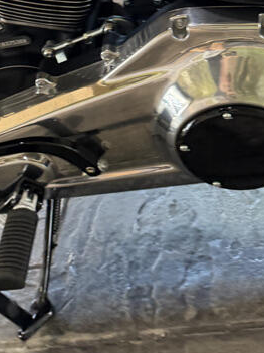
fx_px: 712
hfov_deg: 21.0
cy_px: -42
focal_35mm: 70
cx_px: 142
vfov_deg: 25.6
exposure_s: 1/60
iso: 320
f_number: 1.78
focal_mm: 6.76
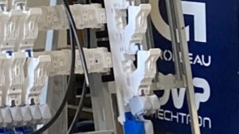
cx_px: -173
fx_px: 1616
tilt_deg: +9.2
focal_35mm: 255
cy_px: -360
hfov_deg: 8.2
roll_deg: -0.4
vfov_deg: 4.4
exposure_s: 1/65
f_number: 1.8
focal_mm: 3.99
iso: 80
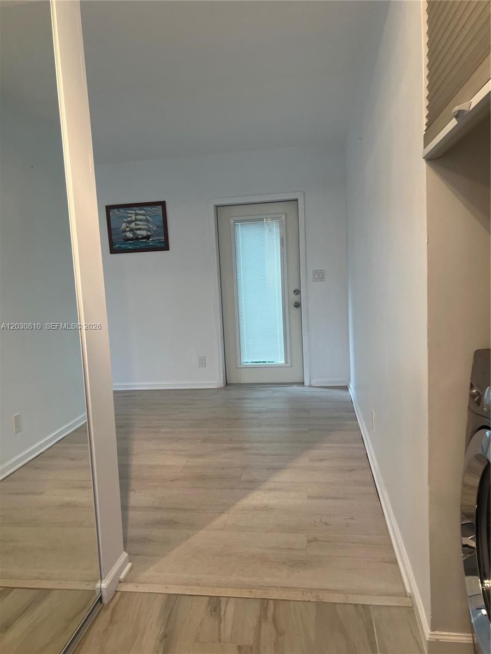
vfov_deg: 67.3
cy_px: 327
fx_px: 492
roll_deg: +4.1
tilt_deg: -5.0
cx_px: 246
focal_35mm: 26
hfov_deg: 53.1
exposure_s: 1/60
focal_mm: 5.7
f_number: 1.5
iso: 80
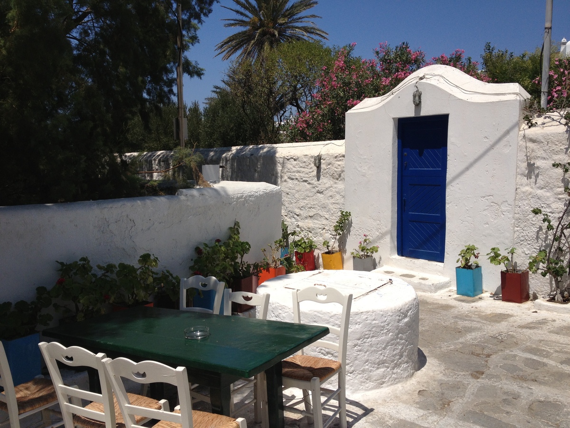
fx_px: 576
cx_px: 285
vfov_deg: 40.7
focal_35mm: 35
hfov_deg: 52.6
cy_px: 214
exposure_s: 1/3247
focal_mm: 4.28
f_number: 2.4
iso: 50
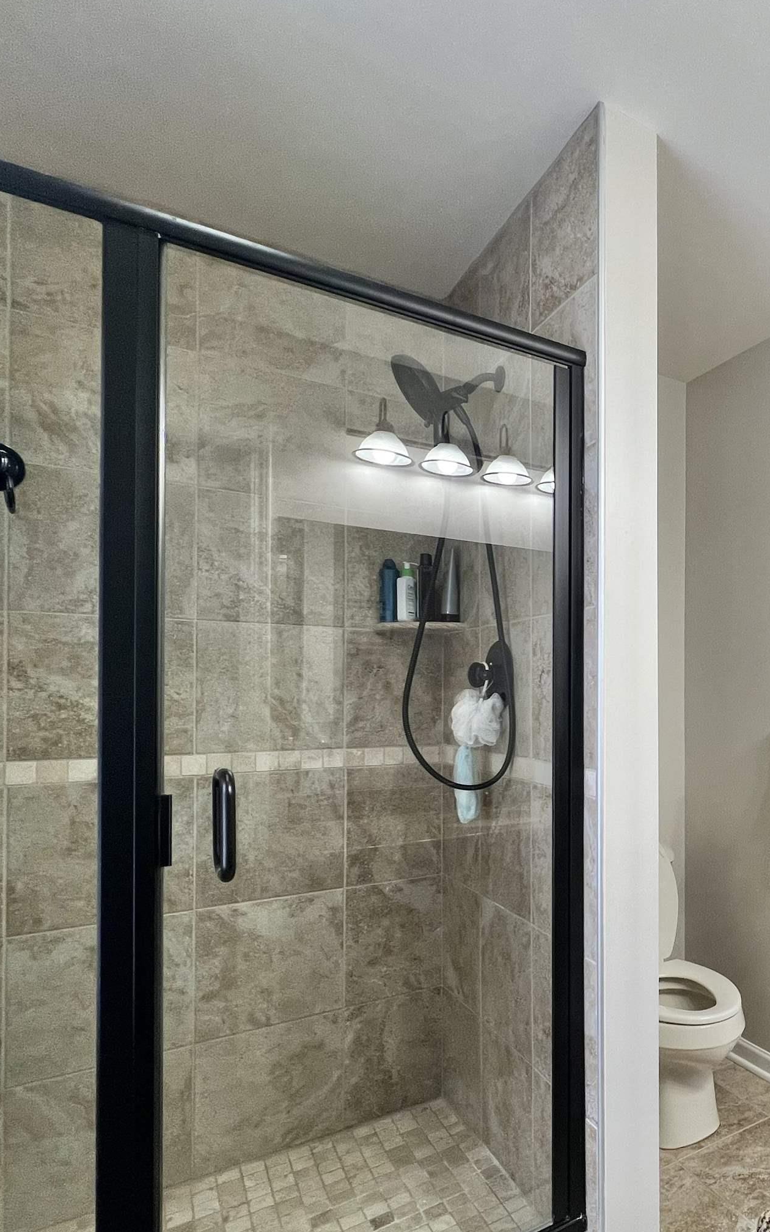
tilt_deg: +0.3
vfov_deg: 82.0
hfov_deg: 48.1
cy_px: 688
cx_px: 757
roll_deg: +0.2
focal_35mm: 21
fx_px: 705
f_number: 1.8
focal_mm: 1.57
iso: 100
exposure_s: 1/120
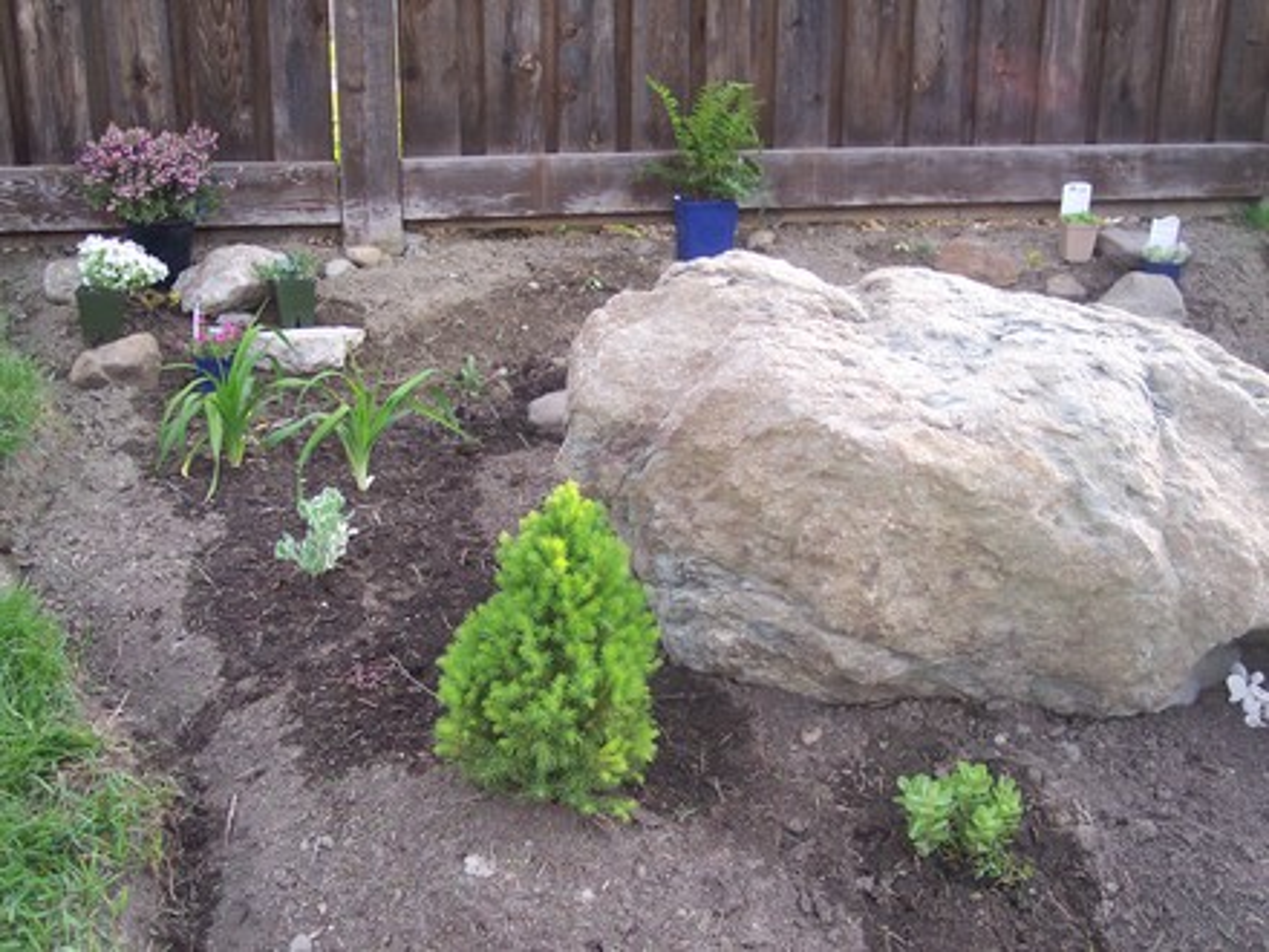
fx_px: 1393
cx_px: 634
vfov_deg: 37.7
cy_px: 476
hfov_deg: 49.0
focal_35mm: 38
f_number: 2.8
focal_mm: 8
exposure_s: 1/250
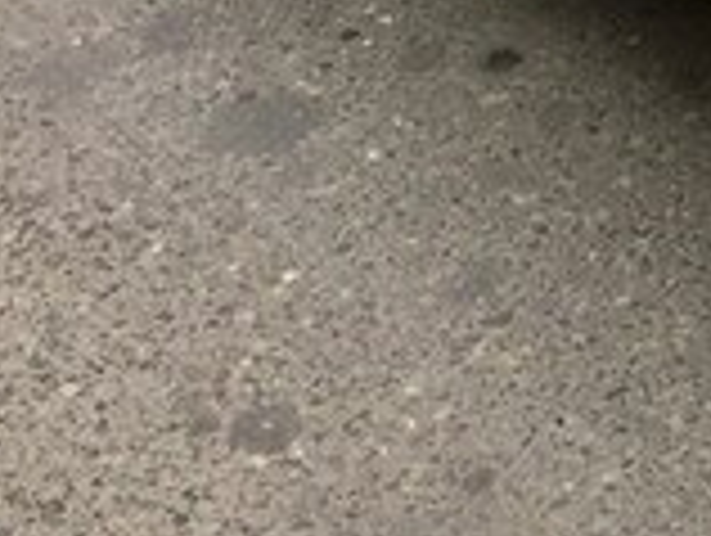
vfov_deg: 11.7
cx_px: 1310
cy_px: -313
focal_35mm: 121
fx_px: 2489
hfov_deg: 14.2
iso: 32
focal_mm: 4.15
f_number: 2.2
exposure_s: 1/547
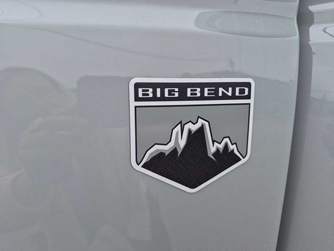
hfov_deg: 73.9
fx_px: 222
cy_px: 126
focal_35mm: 23
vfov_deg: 58.9
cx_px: 167
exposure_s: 1/2112
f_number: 1.8
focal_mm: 5.4
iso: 80
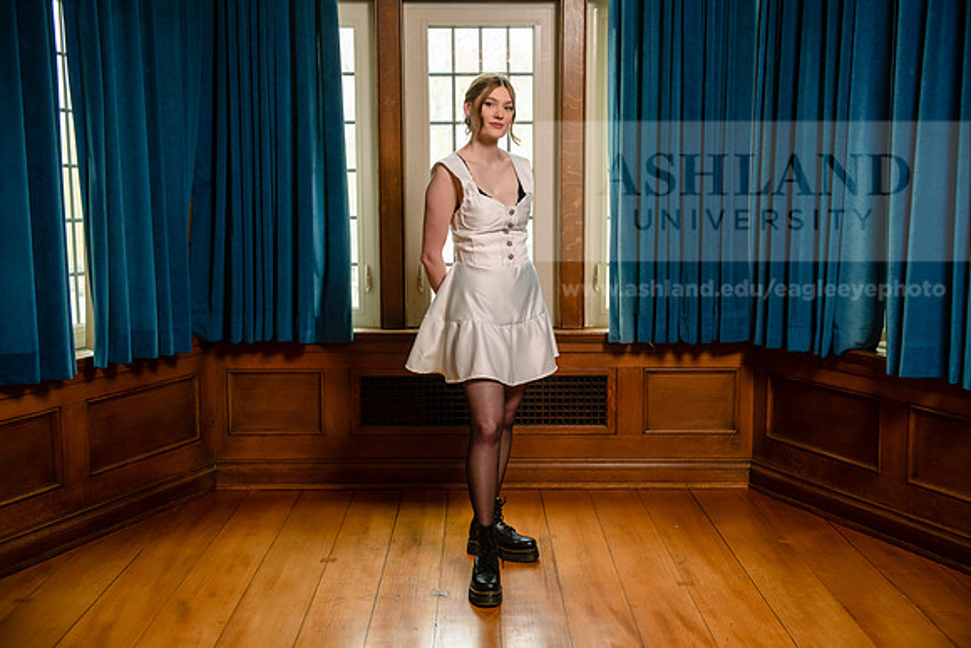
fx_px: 1079
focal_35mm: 40
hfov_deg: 48.4
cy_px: 324
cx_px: 486
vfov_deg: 33.4
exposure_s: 1/320
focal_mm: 40
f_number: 3.5
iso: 800
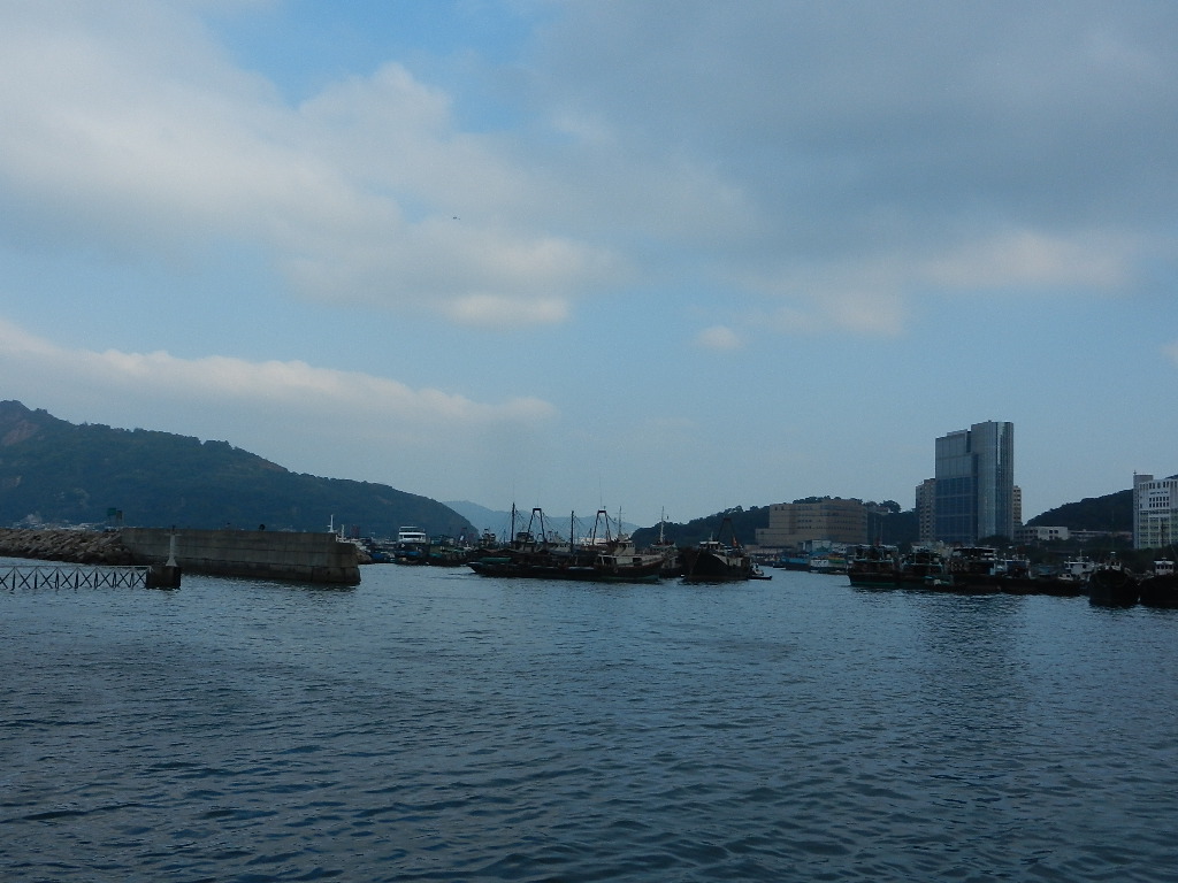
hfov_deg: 55.4
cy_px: 442
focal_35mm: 33
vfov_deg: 42.9
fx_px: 1123
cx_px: 589
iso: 160
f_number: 3.8
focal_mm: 5.9
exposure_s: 1/1600
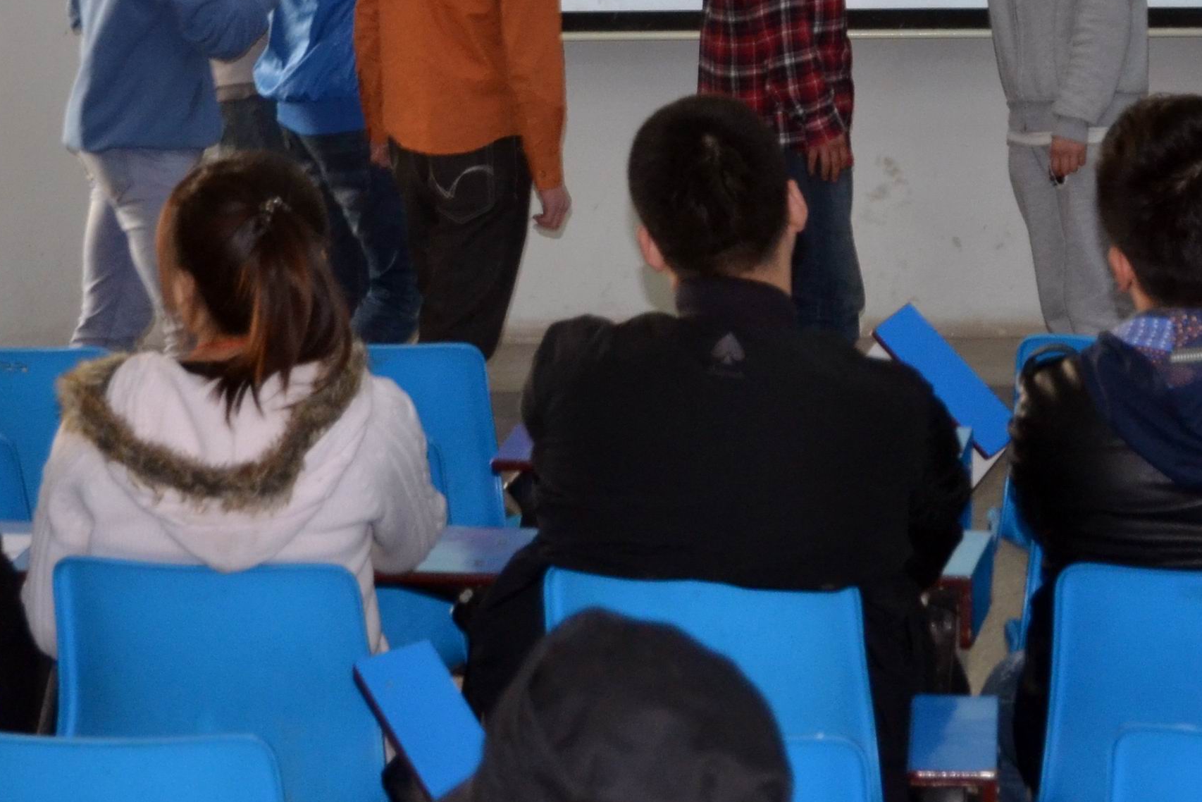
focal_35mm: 147
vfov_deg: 9.3
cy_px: -56
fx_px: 4909
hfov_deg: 13.9
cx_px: 791
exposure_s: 1/60
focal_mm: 34
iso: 640
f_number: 4.5
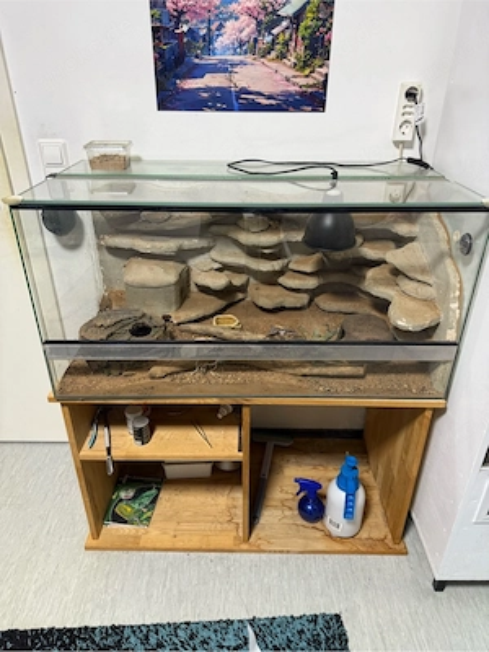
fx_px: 452
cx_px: 244
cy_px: 326
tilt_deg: -28.0
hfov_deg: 56.8
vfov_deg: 71.6
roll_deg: -0.8
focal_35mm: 24
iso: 200
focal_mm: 6.76
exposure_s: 1/65
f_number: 1.78
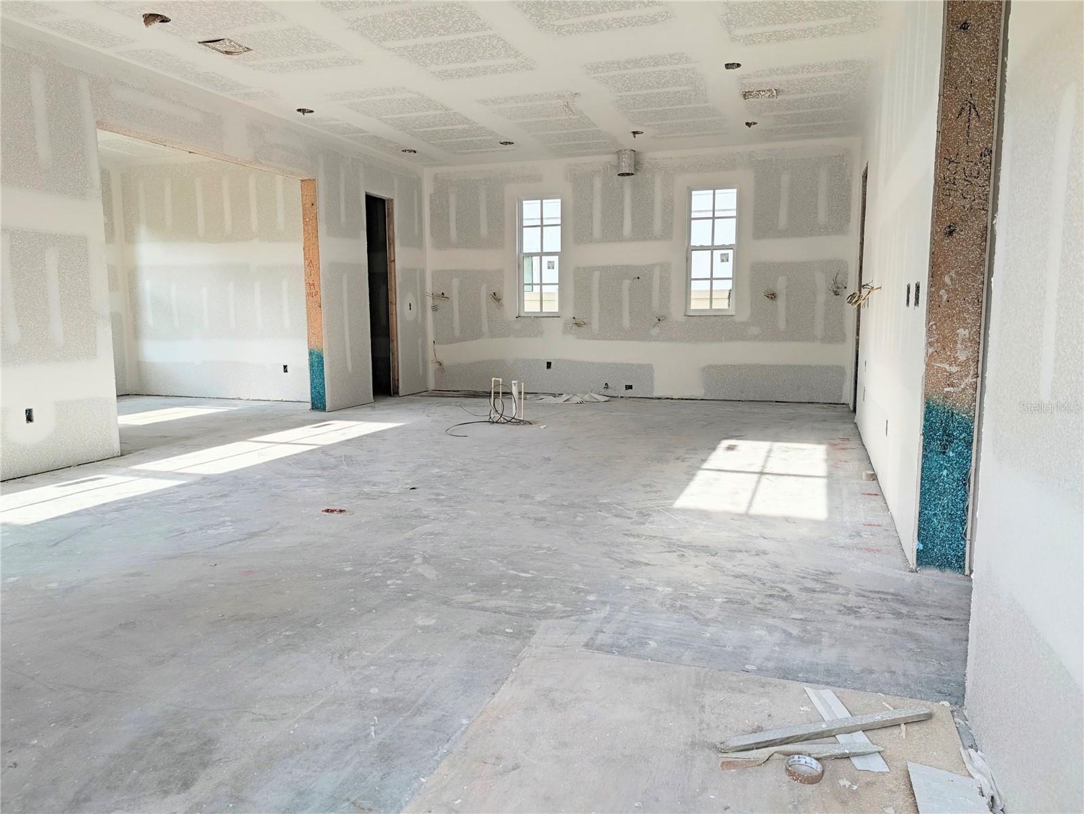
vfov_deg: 56.9
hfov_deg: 71.6
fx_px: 752
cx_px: 542
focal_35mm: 24
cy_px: 407
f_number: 1.68
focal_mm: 6.9
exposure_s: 1/267
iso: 24
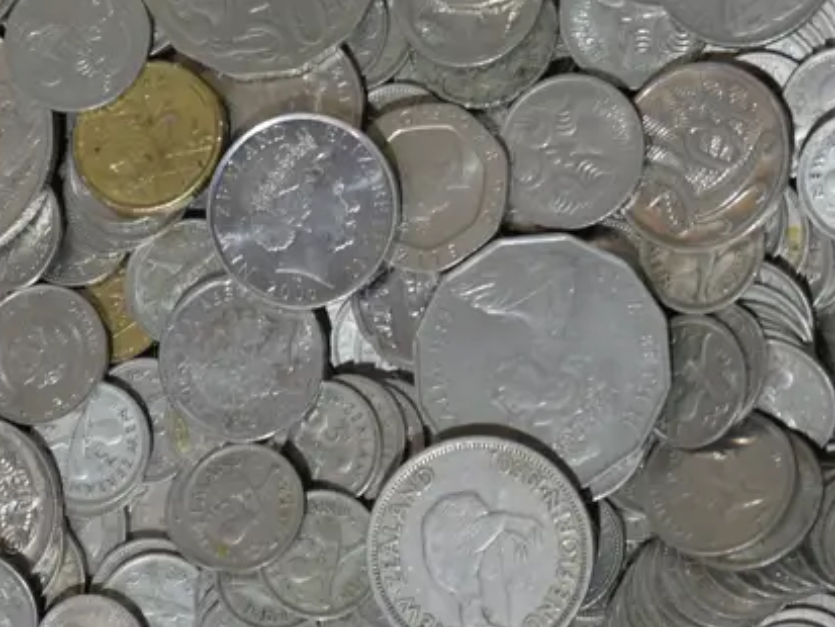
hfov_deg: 15.9
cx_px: 328
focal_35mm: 124
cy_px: 404
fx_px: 2992
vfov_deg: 11.9
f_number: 5.3
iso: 500
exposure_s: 1/60
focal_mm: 25
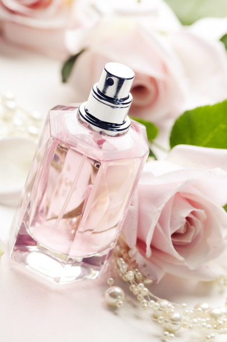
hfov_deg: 8.7
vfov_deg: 13.1
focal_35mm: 158
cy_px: 171
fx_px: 1497
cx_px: 114
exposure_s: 1/160
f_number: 8
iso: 400
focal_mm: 105
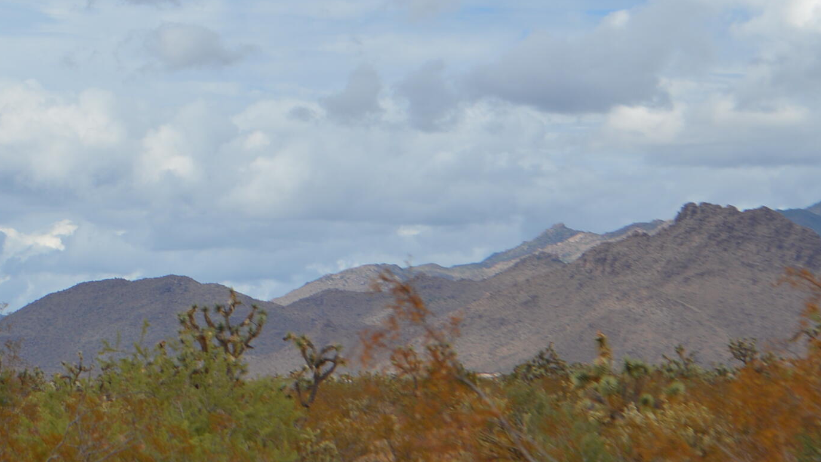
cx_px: -60
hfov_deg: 11.3
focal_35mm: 188
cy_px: 280
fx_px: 4096
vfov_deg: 6.5
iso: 100
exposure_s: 1/320
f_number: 9
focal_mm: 55
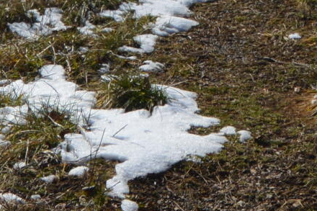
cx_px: 206
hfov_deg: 18.2
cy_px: -162
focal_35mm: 112
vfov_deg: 11.4
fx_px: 989
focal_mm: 11
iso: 100
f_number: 9
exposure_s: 1/320
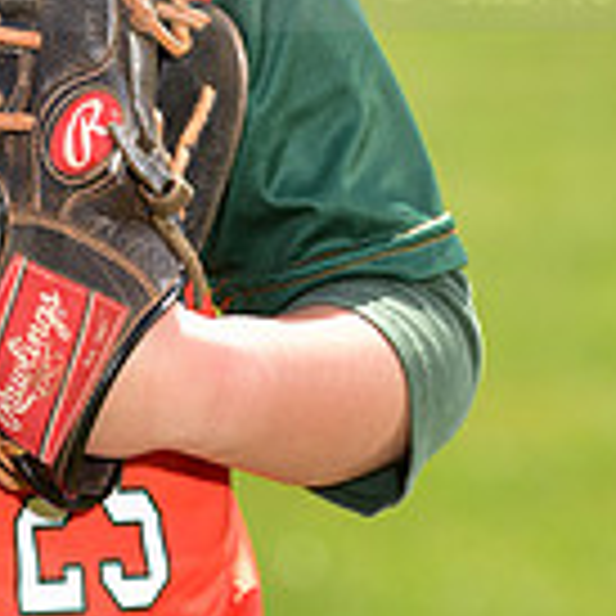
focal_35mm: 592
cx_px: -137
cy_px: -112
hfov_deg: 3.0
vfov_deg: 3.0
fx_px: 11919
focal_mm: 165
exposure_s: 1/200
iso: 80
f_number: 5.6
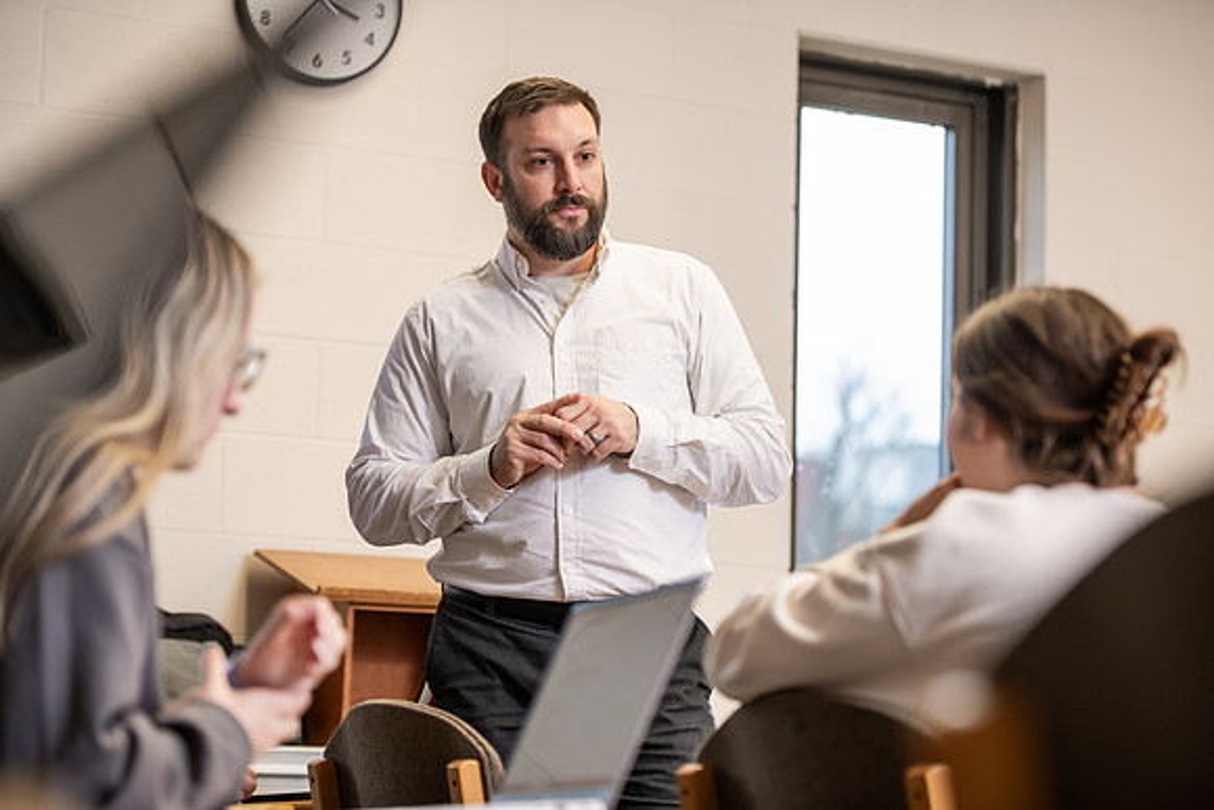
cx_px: 607
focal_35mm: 90
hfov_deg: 22.6
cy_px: 405
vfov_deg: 15.2
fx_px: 3036
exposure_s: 1/200
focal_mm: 90
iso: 800
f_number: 2.8
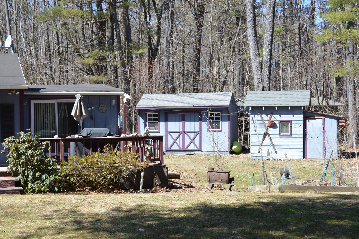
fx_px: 568
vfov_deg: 23.7
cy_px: 120
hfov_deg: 35.1
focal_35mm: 57
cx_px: 180
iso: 100
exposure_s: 1/160
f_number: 6.3
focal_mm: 38
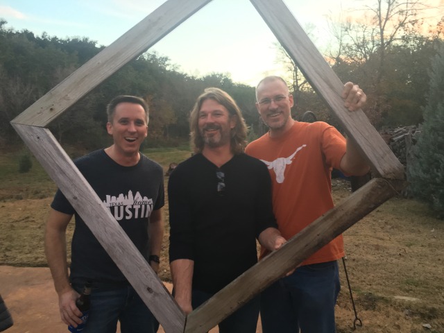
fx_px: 372
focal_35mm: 29
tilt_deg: -4.5
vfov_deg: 48.2
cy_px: 166
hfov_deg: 61.7
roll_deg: +0.5
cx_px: 222
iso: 160
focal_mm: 4.15
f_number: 2.2
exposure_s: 1/30
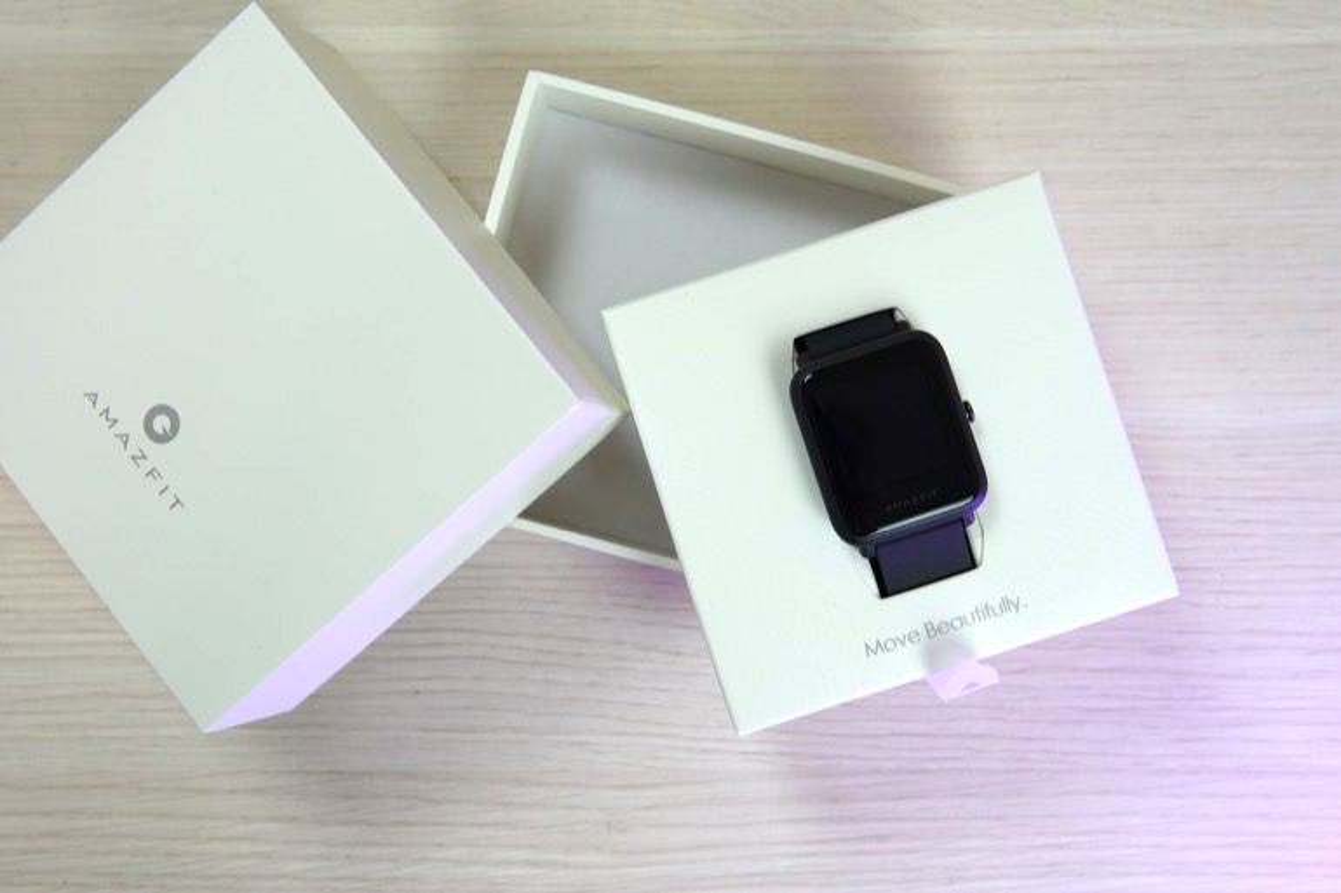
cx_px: 670
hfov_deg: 43.6
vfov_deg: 29.9
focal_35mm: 45
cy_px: 446
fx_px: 1676
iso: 160
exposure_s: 1/60
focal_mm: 30
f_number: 4
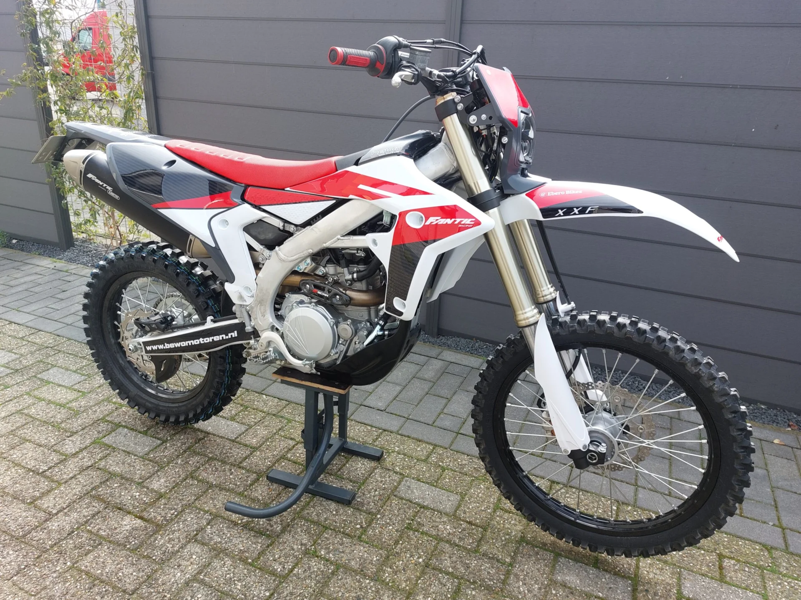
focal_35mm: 24
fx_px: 555
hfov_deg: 71.6
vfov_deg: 56.8
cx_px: 400
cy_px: 300
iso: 25
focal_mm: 5.23
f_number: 1.8
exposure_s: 1/287
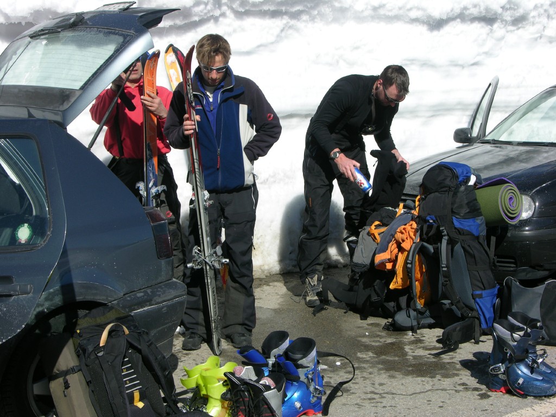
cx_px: 278
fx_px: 1124
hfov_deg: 27.8
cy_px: 208
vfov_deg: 21.0
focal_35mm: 70
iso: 50
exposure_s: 1/241
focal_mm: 17.8
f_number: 7.4
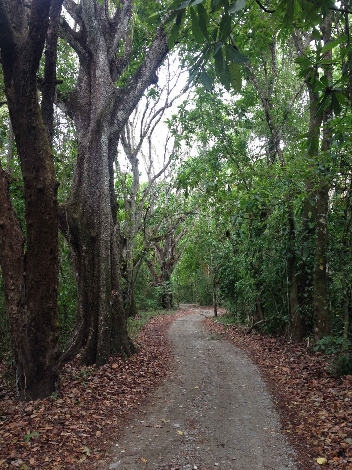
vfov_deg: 52.6
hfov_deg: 40.7
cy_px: 235
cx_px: 176
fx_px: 475
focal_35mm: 35
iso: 50
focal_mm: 4.28
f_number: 2.4
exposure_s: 1/60
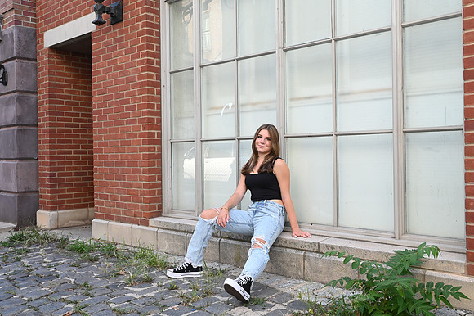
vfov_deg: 35.9
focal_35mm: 37
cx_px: 237
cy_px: 158
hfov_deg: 51.9
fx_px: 487
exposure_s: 1/80
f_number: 10
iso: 500
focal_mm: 37
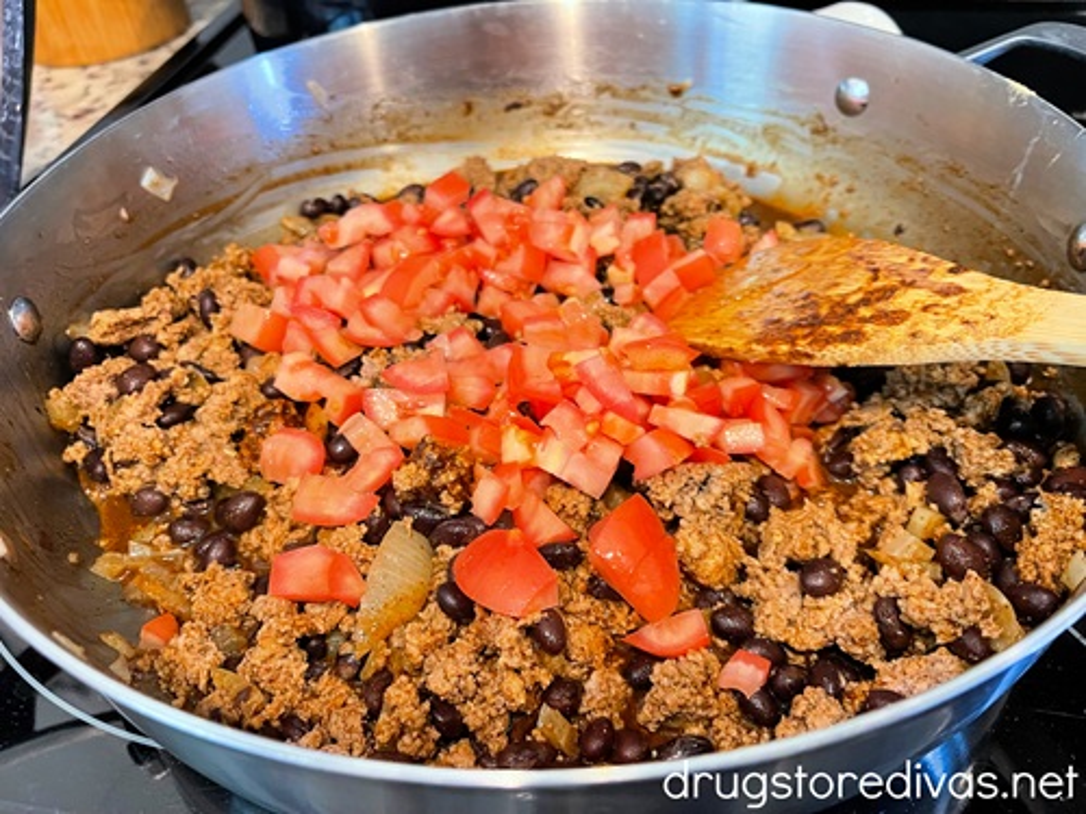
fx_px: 784
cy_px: 407
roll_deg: +5.2
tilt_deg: -43.9
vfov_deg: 54.9
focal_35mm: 25
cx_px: 543
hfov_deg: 69.4
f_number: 1.6
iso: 500
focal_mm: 5.1
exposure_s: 1/40
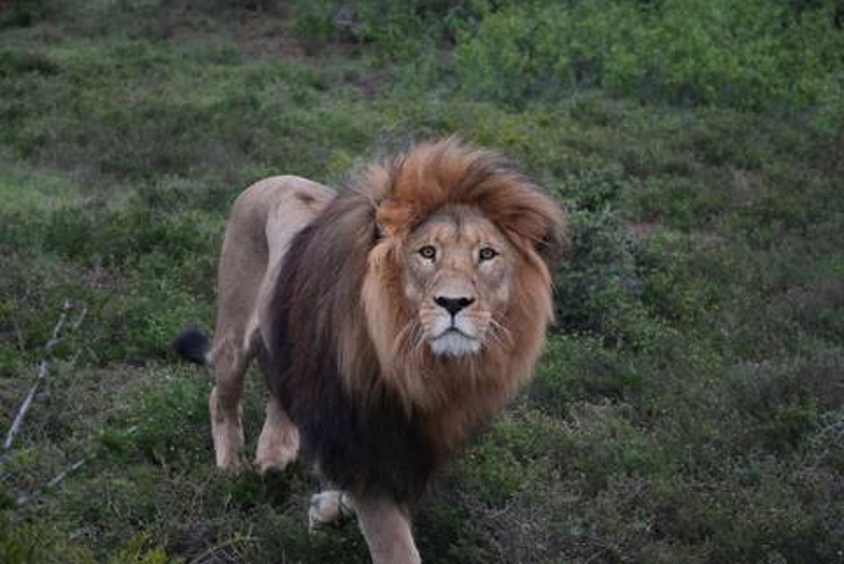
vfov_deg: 13.1
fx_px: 2464
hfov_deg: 19.4
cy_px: 282
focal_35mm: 105
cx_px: 422
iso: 3200
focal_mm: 70
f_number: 4.5
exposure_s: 1/400
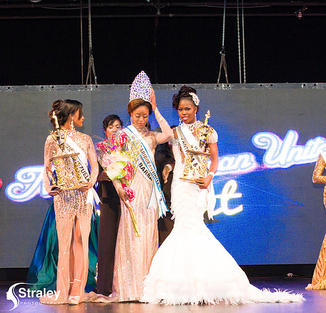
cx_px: 136
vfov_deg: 21.9
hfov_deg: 22.9
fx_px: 803
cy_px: 229
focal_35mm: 77
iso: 4000
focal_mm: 28
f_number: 5
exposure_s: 1/160
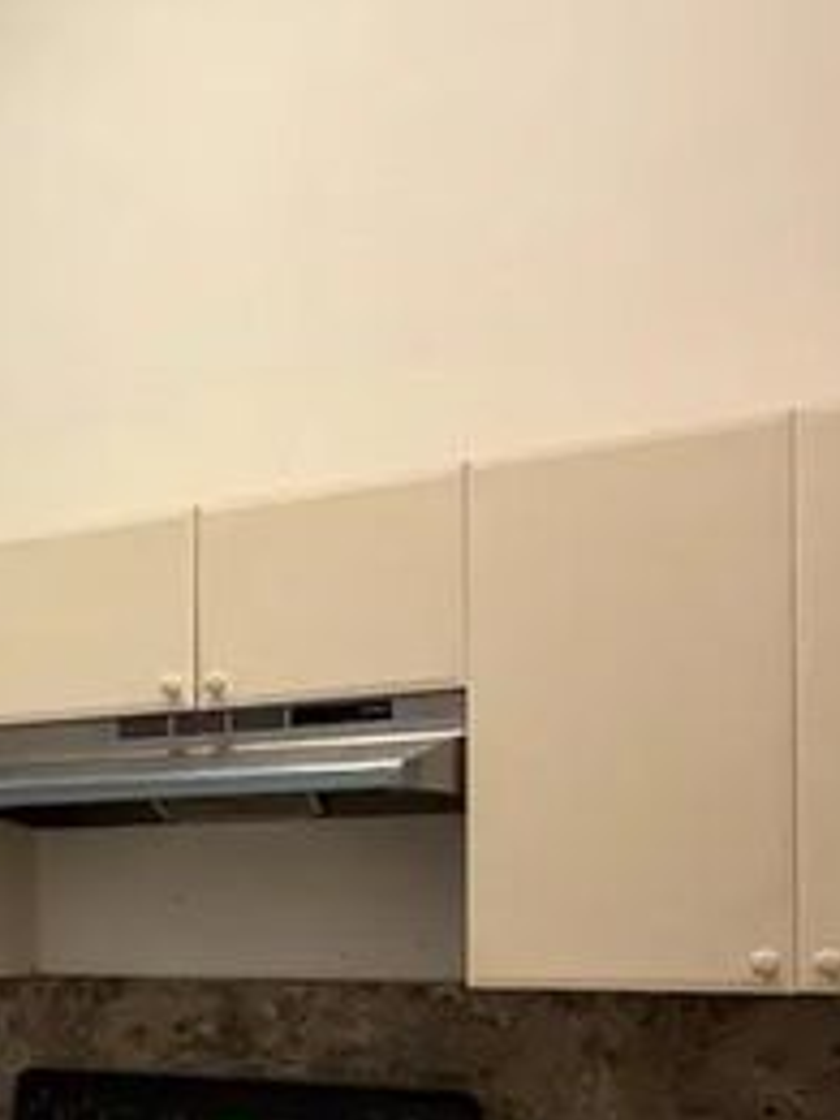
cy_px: 928
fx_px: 1488
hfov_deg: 26.3
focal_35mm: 46
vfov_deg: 39.3
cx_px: -280
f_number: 2.2
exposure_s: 1/60
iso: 400
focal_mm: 2.22
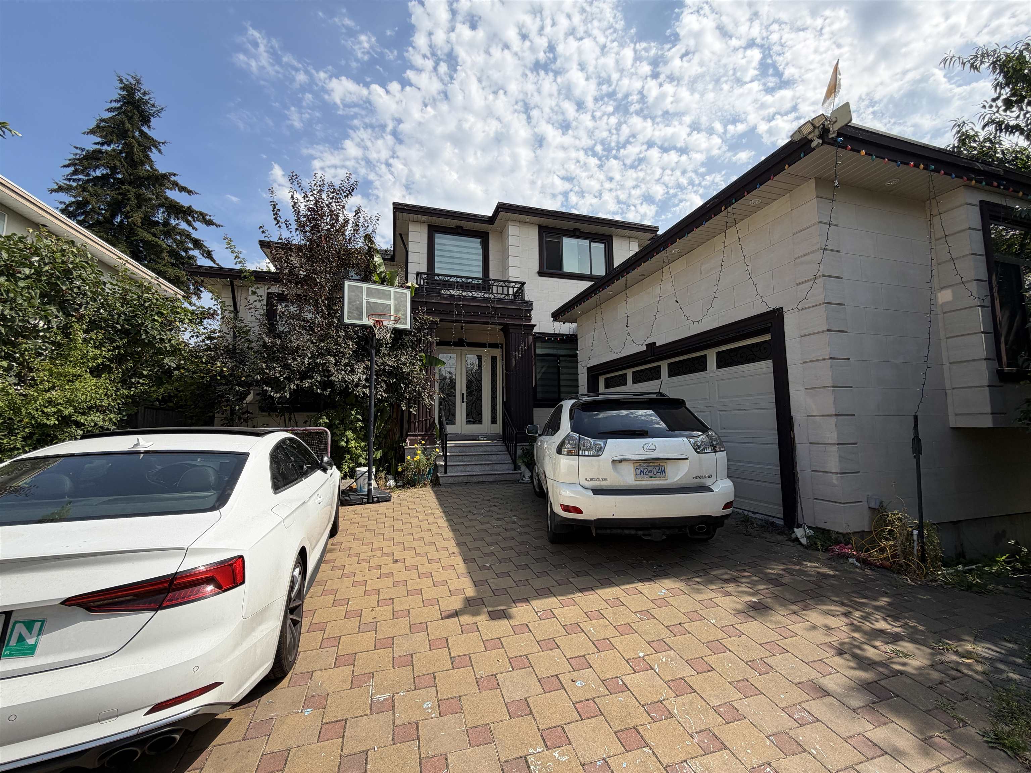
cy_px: 386
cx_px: 516
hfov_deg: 102.1
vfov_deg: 85.7
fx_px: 417
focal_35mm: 14
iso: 20
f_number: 2.2
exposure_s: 1/830
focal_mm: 2.22
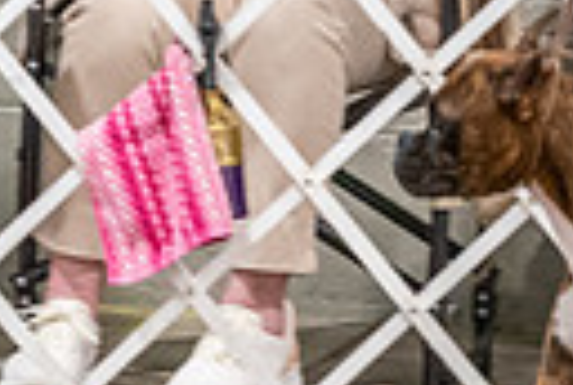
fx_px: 11598
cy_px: 29
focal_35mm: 727
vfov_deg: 1.9
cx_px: 654
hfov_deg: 2.8
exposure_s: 1/250
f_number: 3.2
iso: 6400
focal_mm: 161
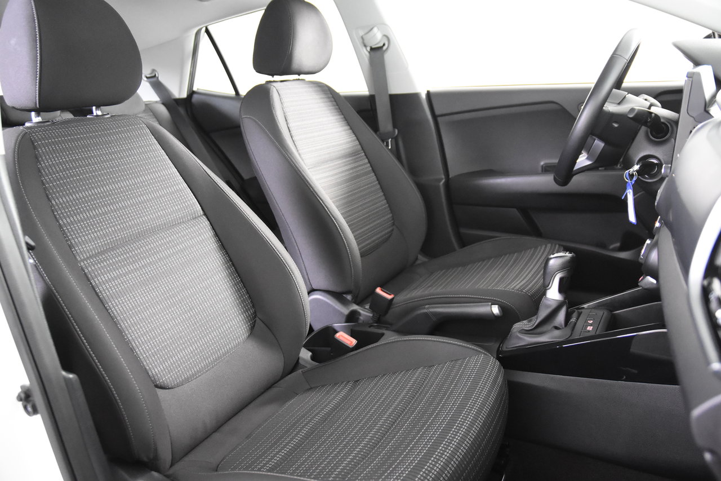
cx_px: 360
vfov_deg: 43.6
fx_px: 601
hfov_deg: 61.9
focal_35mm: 30
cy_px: 240
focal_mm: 20
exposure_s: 1/30
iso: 4000
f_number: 2.8
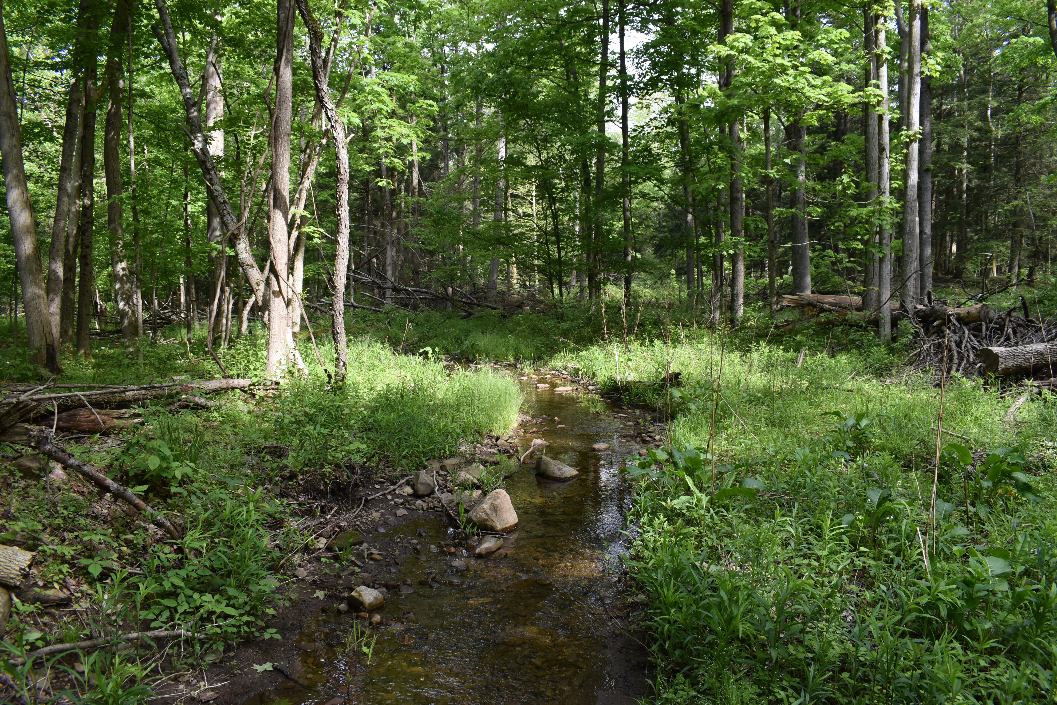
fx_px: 793
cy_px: 352
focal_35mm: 27
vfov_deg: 48.0
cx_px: 528
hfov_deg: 67.4
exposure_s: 1/200
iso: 400
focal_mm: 18
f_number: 7.1
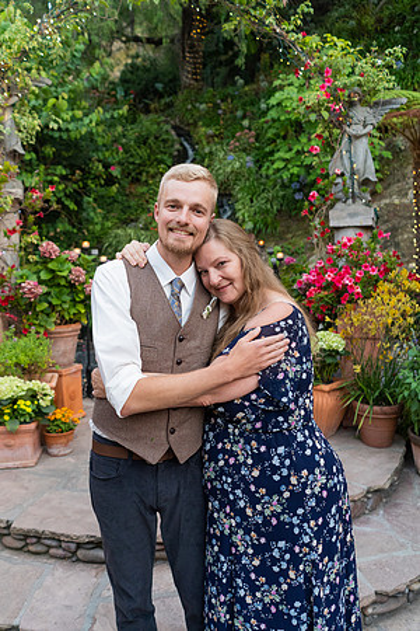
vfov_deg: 65.5
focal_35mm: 28
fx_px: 490
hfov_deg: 46.4
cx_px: 210
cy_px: 316
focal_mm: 28
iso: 500
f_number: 3.2
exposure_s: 1/250
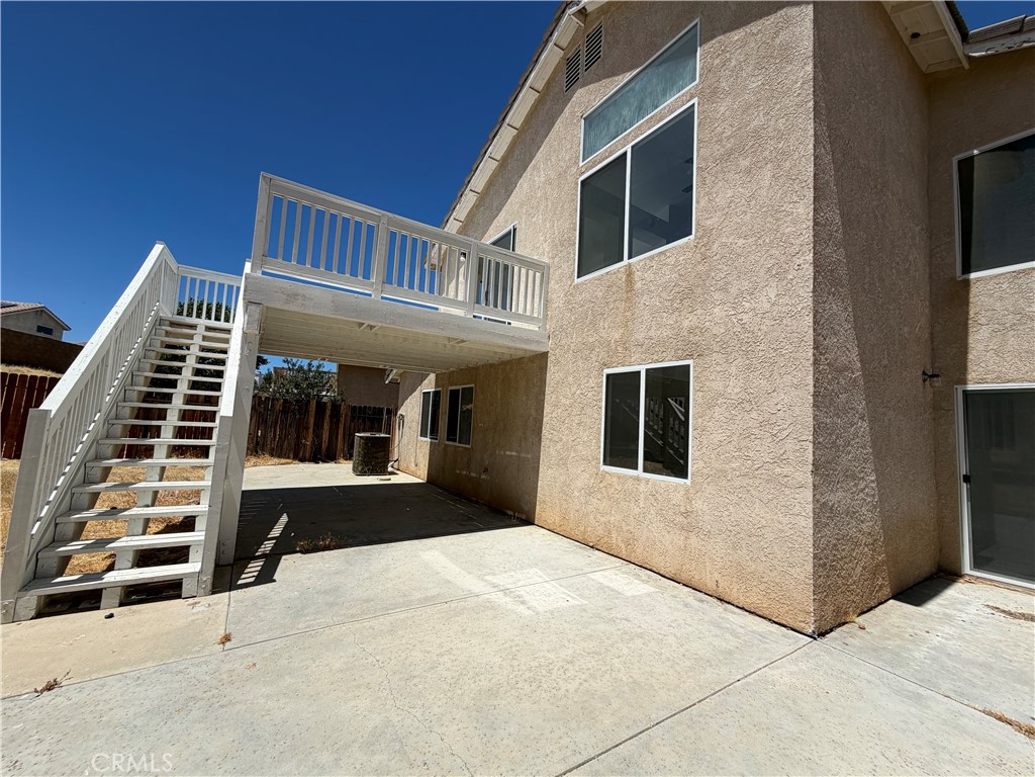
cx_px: 518
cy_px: 388
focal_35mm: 14
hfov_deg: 102.1
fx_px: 419
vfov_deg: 85.7
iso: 20
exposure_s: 1/1497
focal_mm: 2.22
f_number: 2.2
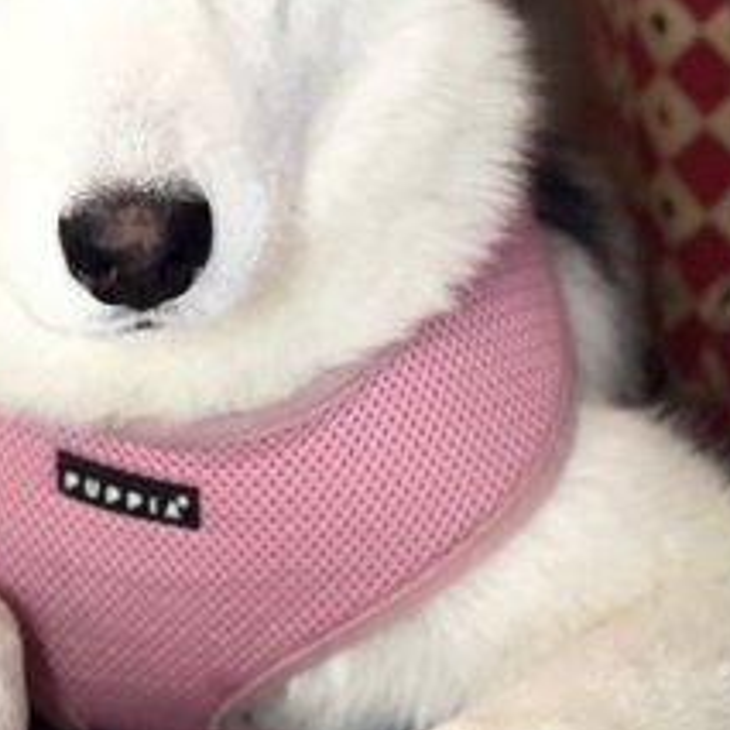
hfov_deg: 9.9
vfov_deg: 9.9
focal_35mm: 177
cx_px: 319
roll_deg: +2.8
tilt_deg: -12.5
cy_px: 307
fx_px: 4223
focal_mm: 7.5
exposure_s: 1/30
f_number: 2.2
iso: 400
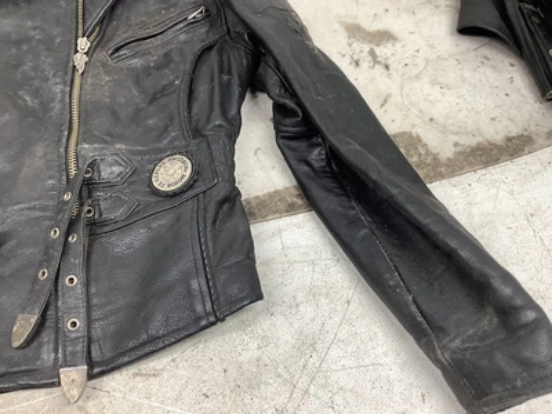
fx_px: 494
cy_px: 207
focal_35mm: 31
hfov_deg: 58.4
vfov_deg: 45.4
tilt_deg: -57.9
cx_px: 276
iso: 64
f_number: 2.4
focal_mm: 3.3
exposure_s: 1/60
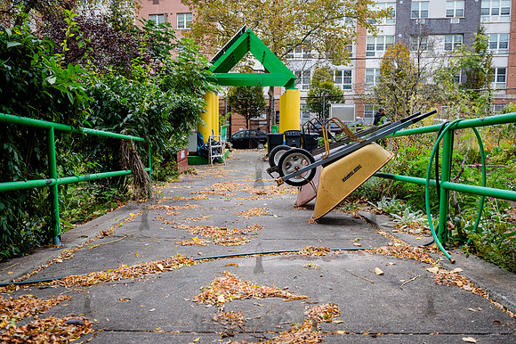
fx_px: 425
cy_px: 172
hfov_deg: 62.5
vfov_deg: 44.0
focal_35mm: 30
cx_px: 255
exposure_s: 1/1000
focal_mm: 29
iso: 2000
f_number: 4.5
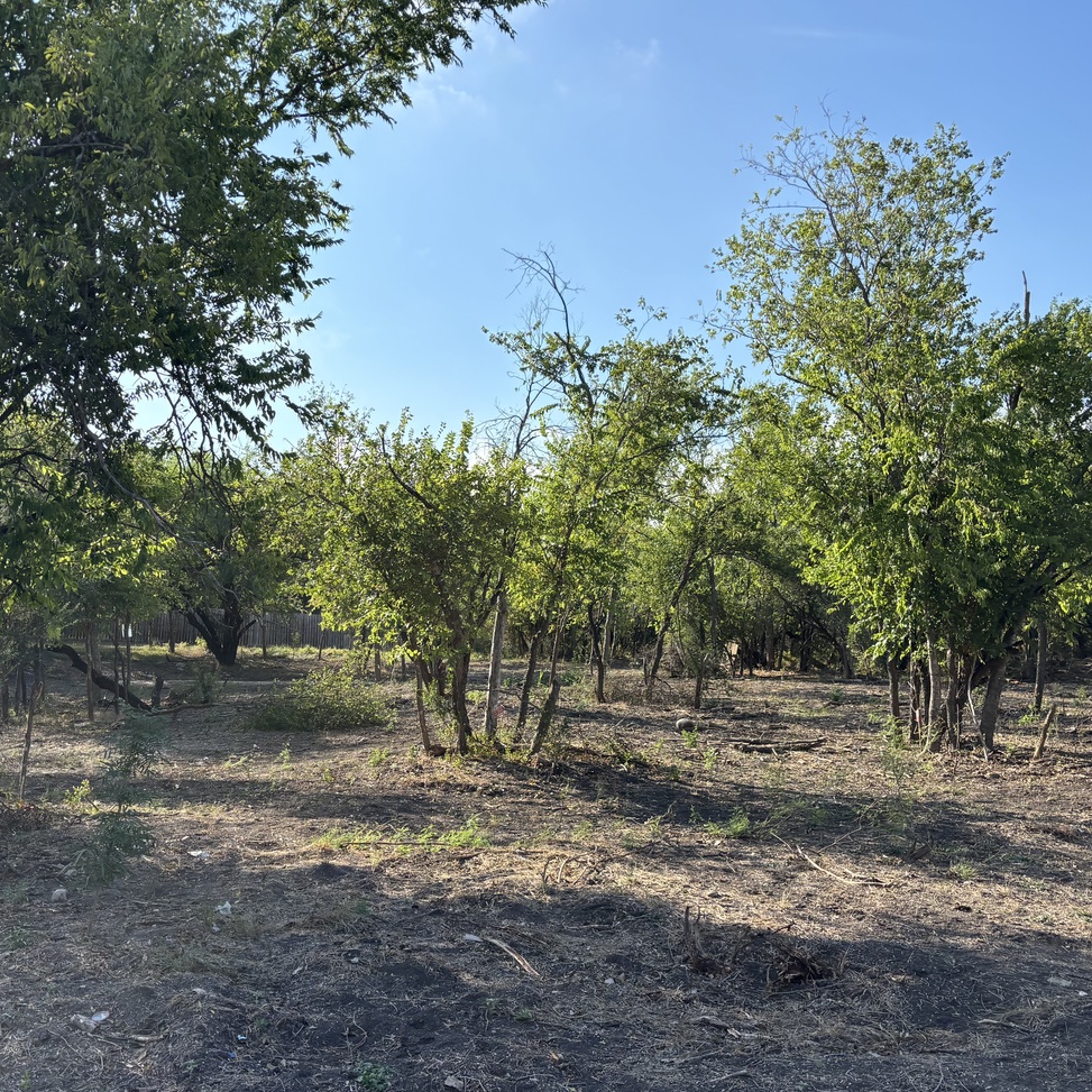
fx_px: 1213
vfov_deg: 48.5
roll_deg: -4.9
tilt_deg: +2.6
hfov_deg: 48.1
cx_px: 417
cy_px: 544
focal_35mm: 34
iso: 50
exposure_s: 1/2105
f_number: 1.6
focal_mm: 5.96
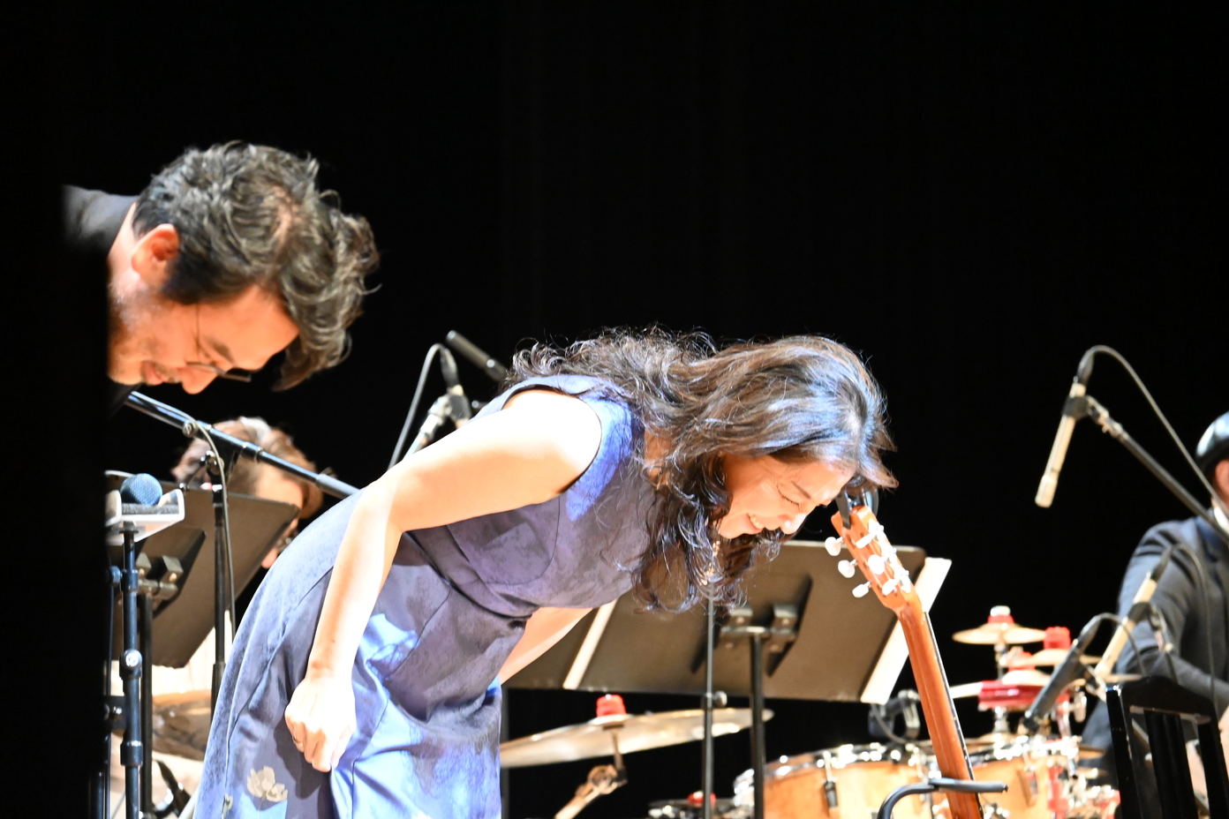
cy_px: 410
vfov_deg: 6.1
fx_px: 7681
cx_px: 614
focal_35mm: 225
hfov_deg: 9.1
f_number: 5.3
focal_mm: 150
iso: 5600
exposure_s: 1/125
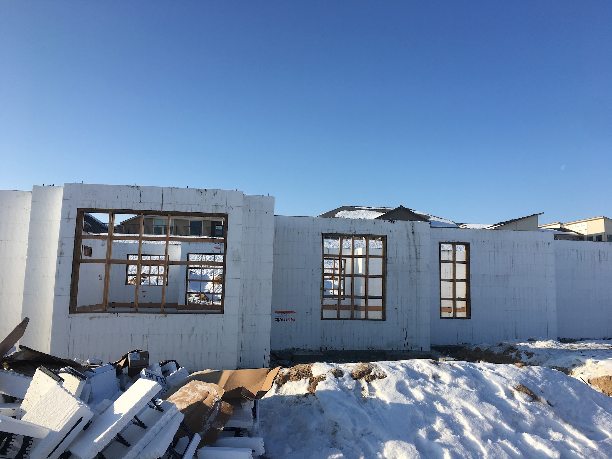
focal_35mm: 29
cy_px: 230
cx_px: 306
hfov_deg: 61.7
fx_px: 513
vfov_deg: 48.2
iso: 25
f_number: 2.2
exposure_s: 1/1832
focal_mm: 4.15
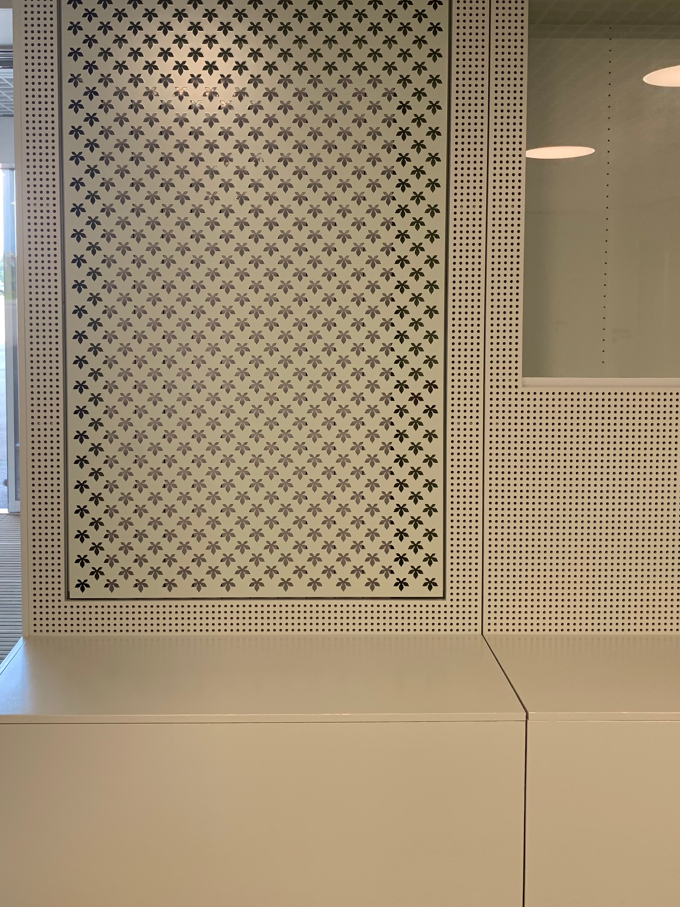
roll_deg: -0.4
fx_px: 891
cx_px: 295
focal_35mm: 34
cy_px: 355
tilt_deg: -2.4
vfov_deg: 53.5
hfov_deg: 41.7
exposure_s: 1/60
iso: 125
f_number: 1.8
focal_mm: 4.25
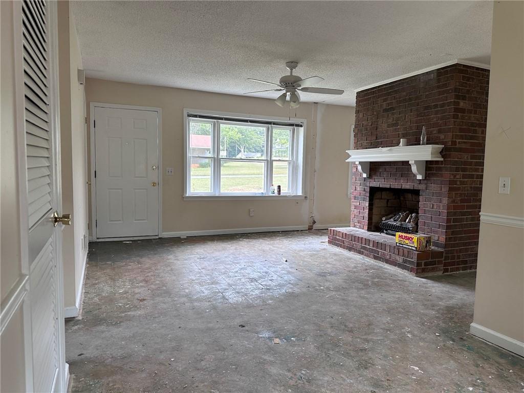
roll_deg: -1.2
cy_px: 196
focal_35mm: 24
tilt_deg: -4.9
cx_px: 262
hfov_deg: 71.6
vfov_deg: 56.8
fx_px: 363
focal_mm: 6.86
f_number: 1.78
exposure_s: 1/121
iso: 160
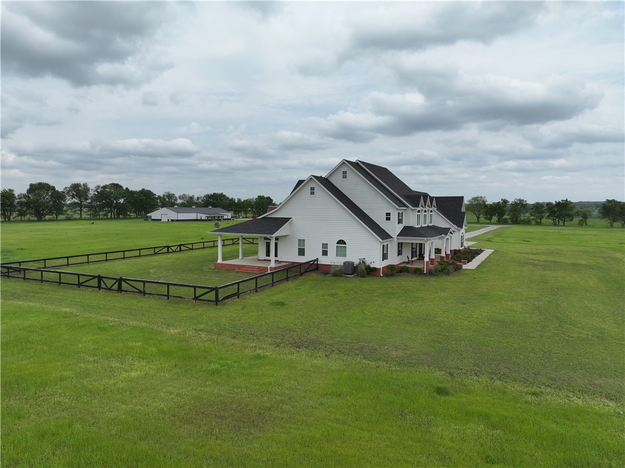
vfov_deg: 56.8
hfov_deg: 71.6
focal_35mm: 24
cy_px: 234
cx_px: 312
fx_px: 433
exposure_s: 1/2000
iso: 100
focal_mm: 12.29
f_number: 2.8
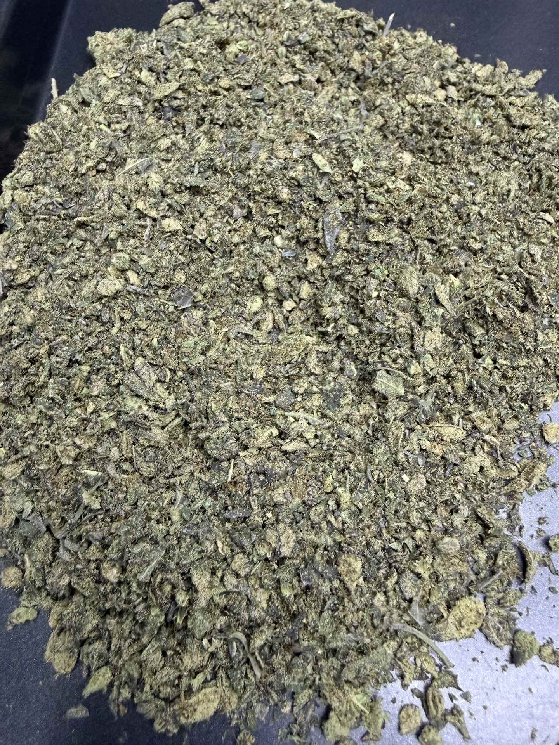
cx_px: 280
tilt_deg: -64.9
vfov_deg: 71.6
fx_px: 517
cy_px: 372
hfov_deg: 56.8
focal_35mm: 24
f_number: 2.2
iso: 320
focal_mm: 2.22
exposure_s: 1/72
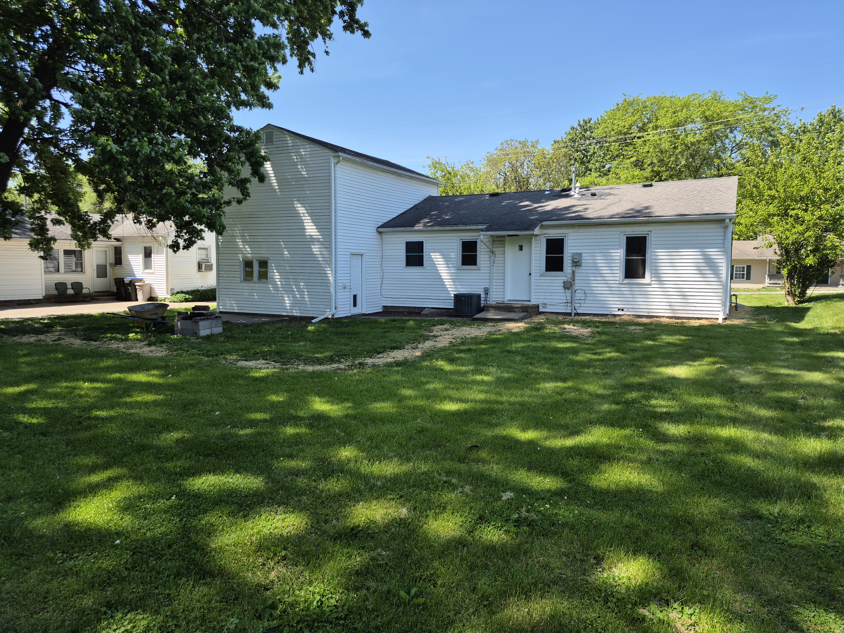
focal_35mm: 23
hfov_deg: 73.9
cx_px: 422
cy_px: 316
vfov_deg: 58.9
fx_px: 561
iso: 25
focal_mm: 5.4
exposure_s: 1/810
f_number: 1.8
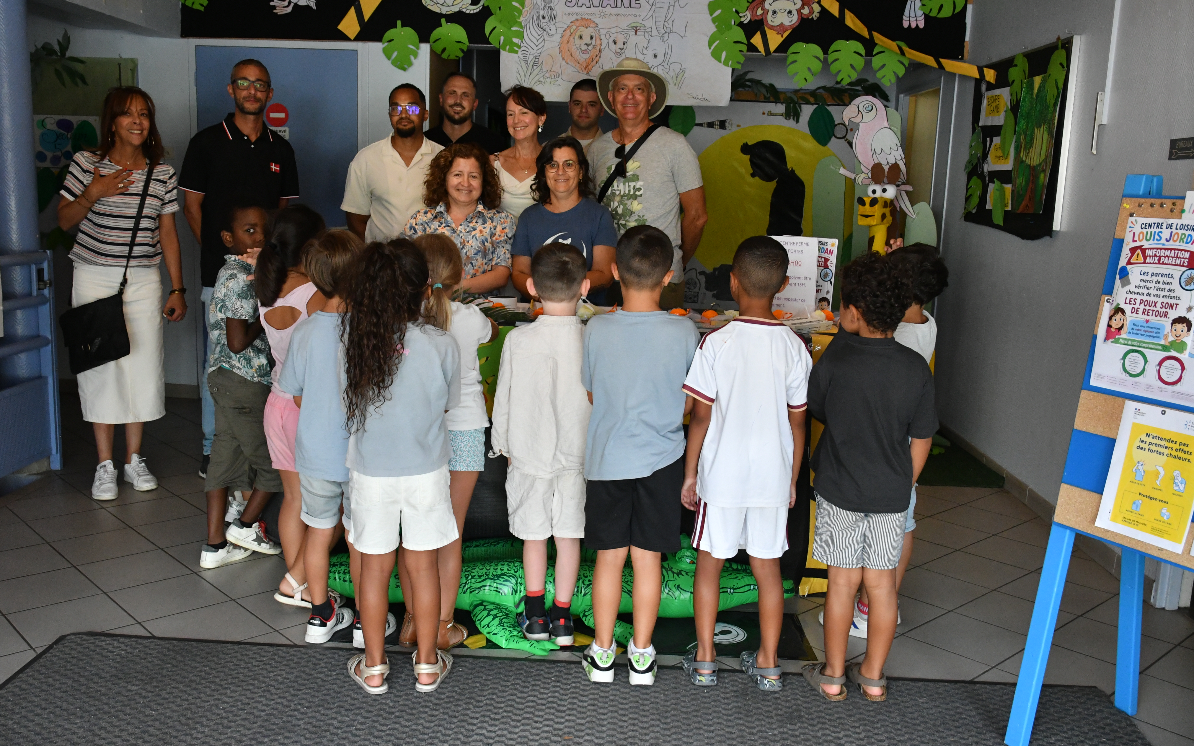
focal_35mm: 34
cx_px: 591
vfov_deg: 37.3
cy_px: 365
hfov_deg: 56.7
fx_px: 1106
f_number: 5.6
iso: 2000
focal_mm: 22
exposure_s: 1/200
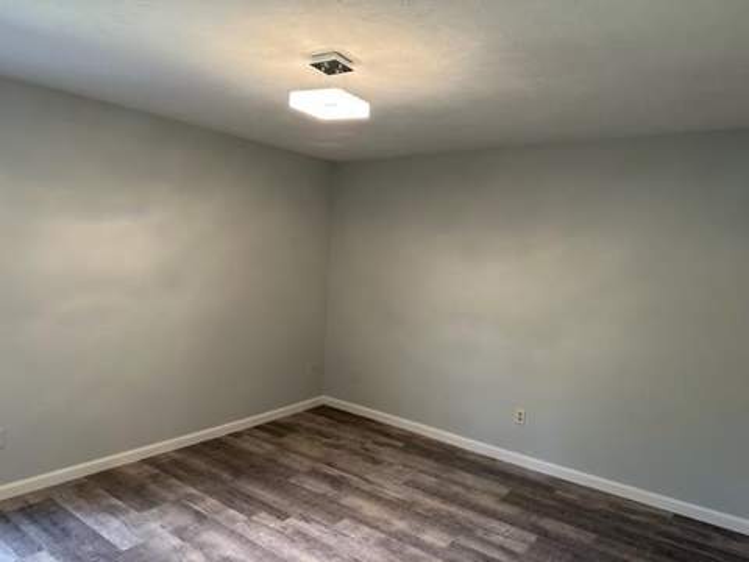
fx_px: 519
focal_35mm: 24
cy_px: 281
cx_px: 374
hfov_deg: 71.6
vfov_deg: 56.8
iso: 200
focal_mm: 6.86
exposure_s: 1/60
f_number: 1.78
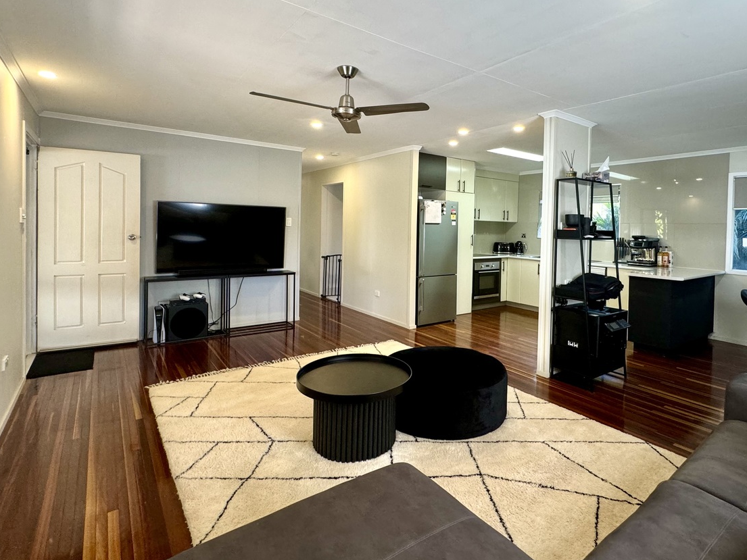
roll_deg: -0.8
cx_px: 425
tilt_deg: -1.4
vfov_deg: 68.3
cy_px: 237
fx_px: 410
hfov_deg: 84.2
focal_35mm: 19
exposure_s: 1/100
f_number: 2.2
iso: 200
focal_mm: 2.22
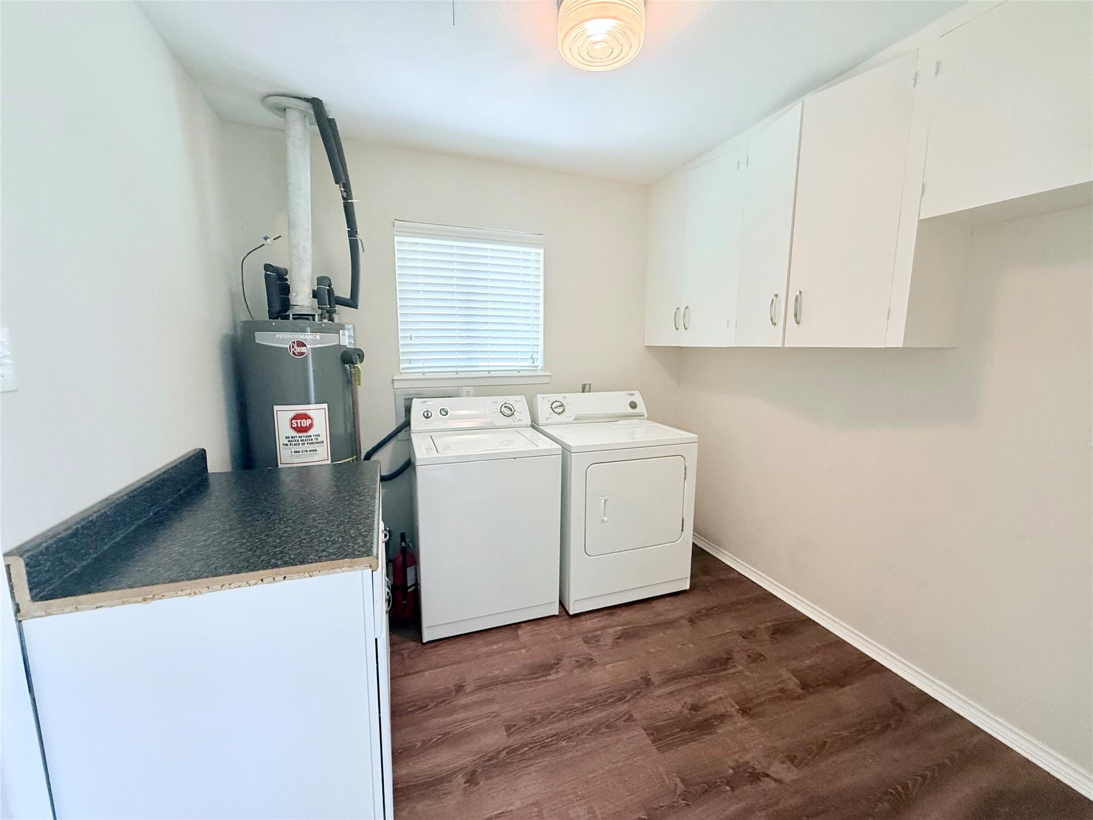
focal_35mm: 14
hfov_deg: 102.1
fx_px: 442
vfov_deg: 85.7
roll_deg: -1.1
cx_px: 546
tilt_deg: -7.7
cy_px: 410
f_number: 2.2
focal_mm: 2.22
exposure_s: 1/120
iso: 320
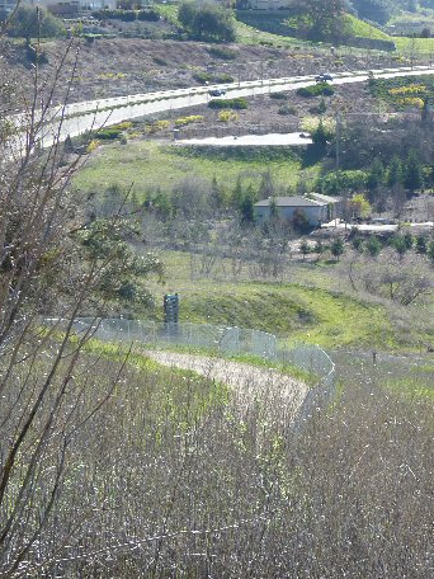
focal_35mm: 199
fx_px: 3327
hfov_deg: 7.4
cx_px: 430
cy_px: 248
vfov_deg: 9.9
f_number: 4
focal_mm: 19
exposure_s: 1/250
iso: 80
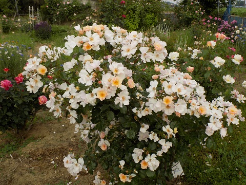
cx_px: 123
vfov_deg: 38.7
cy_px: 92
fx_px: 263
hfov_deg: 50.1
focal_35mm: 37
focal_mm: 6.6
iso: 80
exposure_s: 1/320
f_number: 3.5
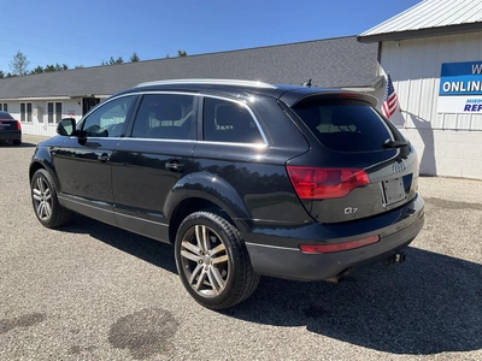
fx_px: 404
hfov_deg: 61.7
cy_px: 180
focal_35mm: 29
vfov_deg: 48.2
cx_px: 241
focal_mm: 3
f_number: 1.8
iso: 25
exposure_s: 1/1250
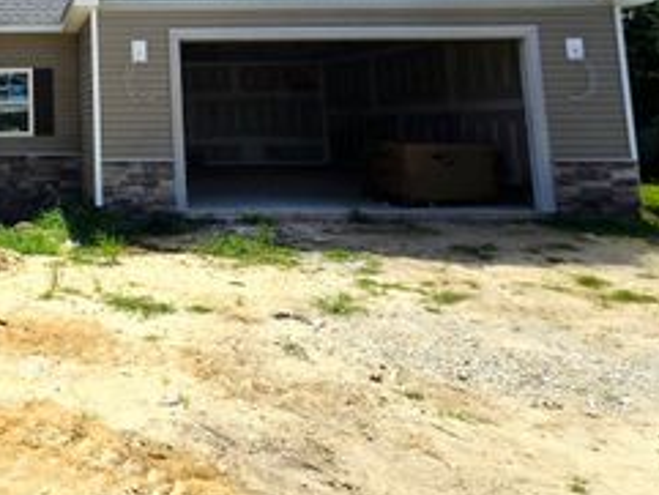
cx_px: 0
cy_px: 59
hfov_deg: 52.0
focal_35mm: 27
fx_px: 514
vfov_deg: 46.8
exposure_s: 1/5000
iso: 50
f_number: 2.2
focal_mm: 2.2
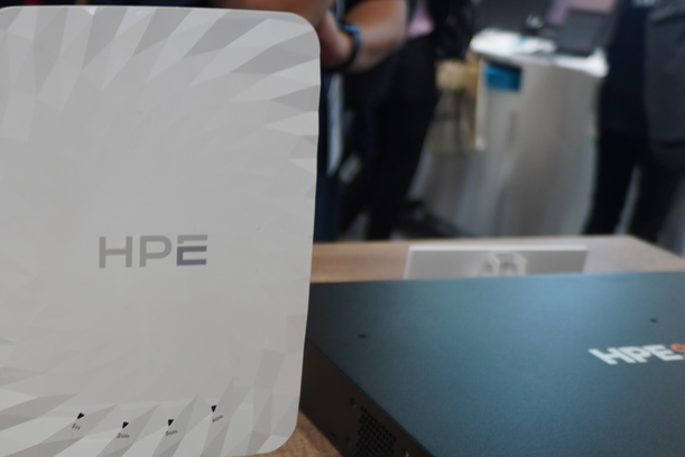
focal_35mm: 53
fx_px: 1009
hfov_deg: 36.4
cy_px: 404
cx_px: 148
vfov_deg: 24.8
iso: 125
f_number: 3.5
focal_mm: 18
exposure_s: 1/30
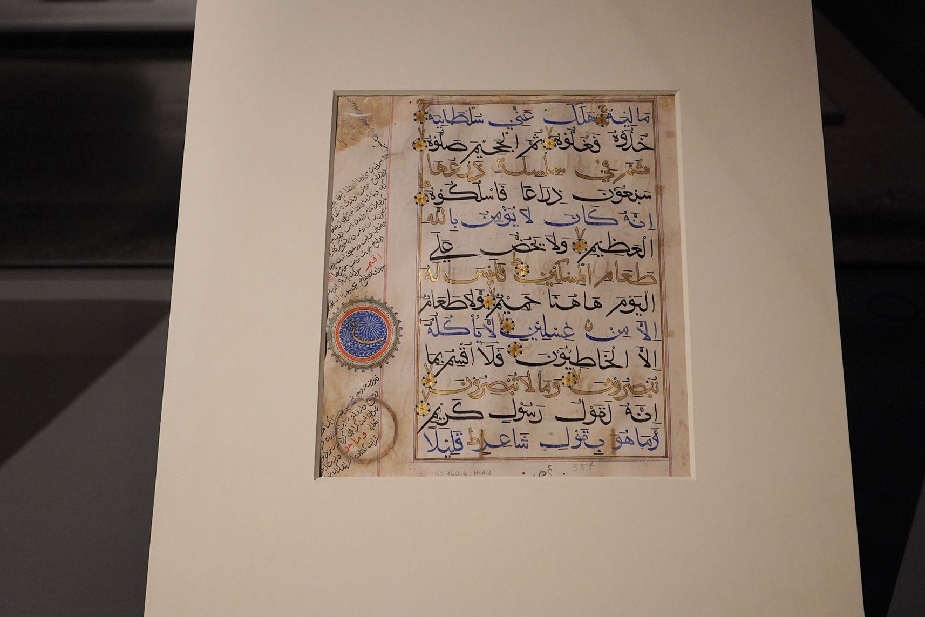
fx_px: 719
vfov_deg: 46.4
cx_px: 508
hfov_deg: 65.3
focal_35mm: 28
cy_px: 304
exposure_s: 1/80
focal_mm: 24
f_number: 3.2
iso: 3200
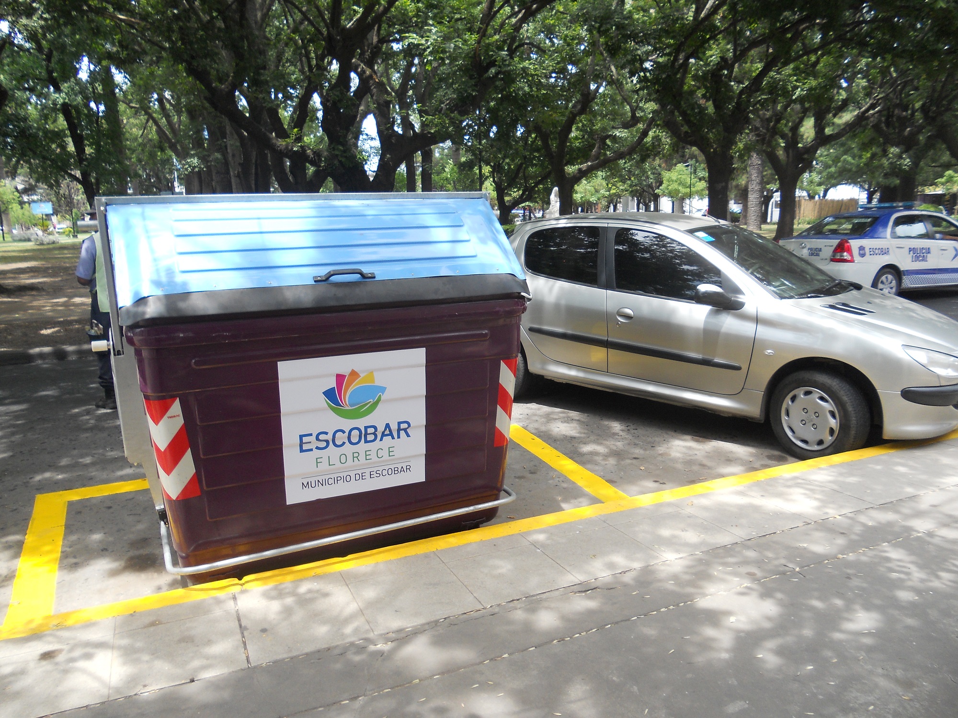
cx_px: 479
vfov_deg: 51.4
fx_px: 747
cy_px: 359
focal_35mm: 27
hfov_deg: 65.3
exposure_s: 1/200
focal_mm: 4.9
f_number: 3.2
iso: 80
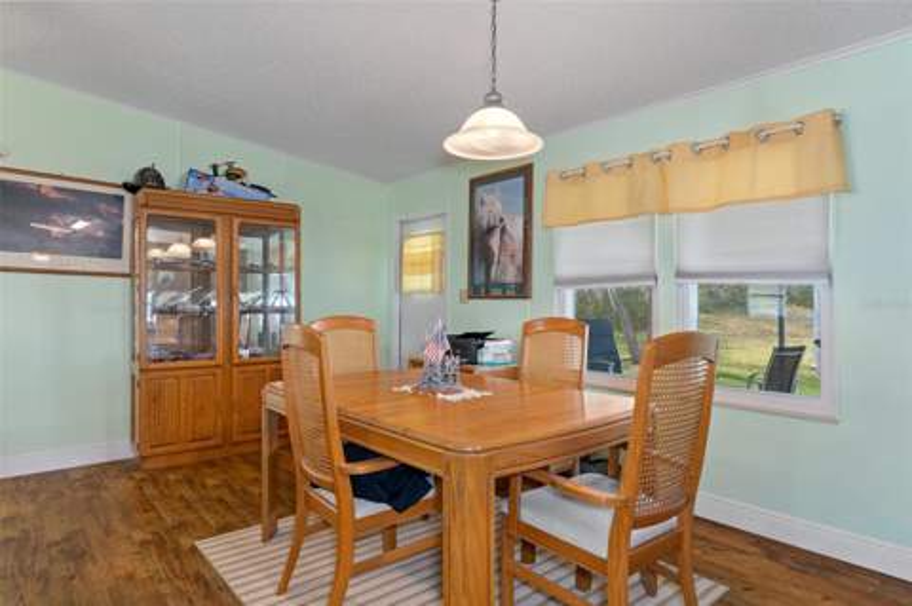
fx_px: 531
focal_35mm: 21
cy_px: 303
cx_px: 456
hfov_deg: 81.3
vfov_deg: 59.4
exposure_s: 1
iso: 320
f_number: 6.3
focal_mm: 14
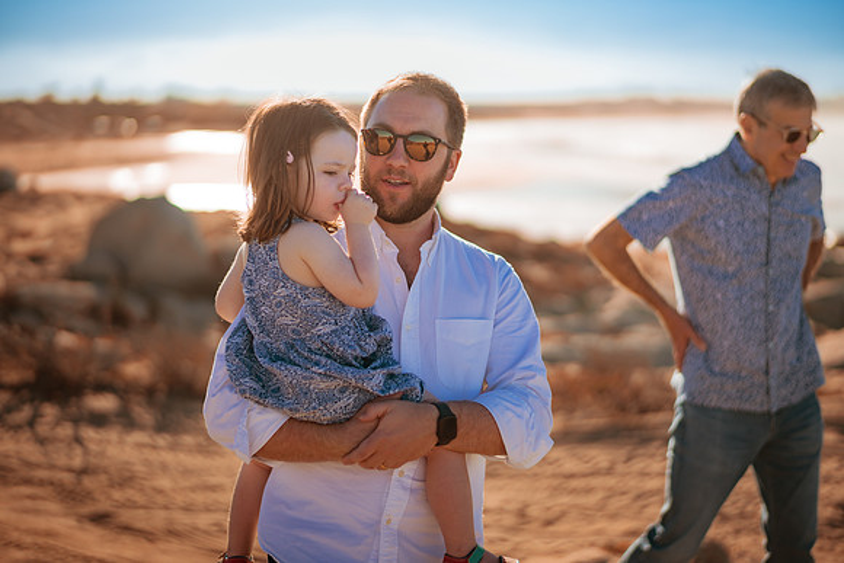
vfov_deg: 23.4
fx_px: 1360
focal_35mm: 58
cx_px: 422
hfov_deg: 34.5
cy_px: 282
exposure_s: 1/8000
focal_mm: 58
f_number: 1.4
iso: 50
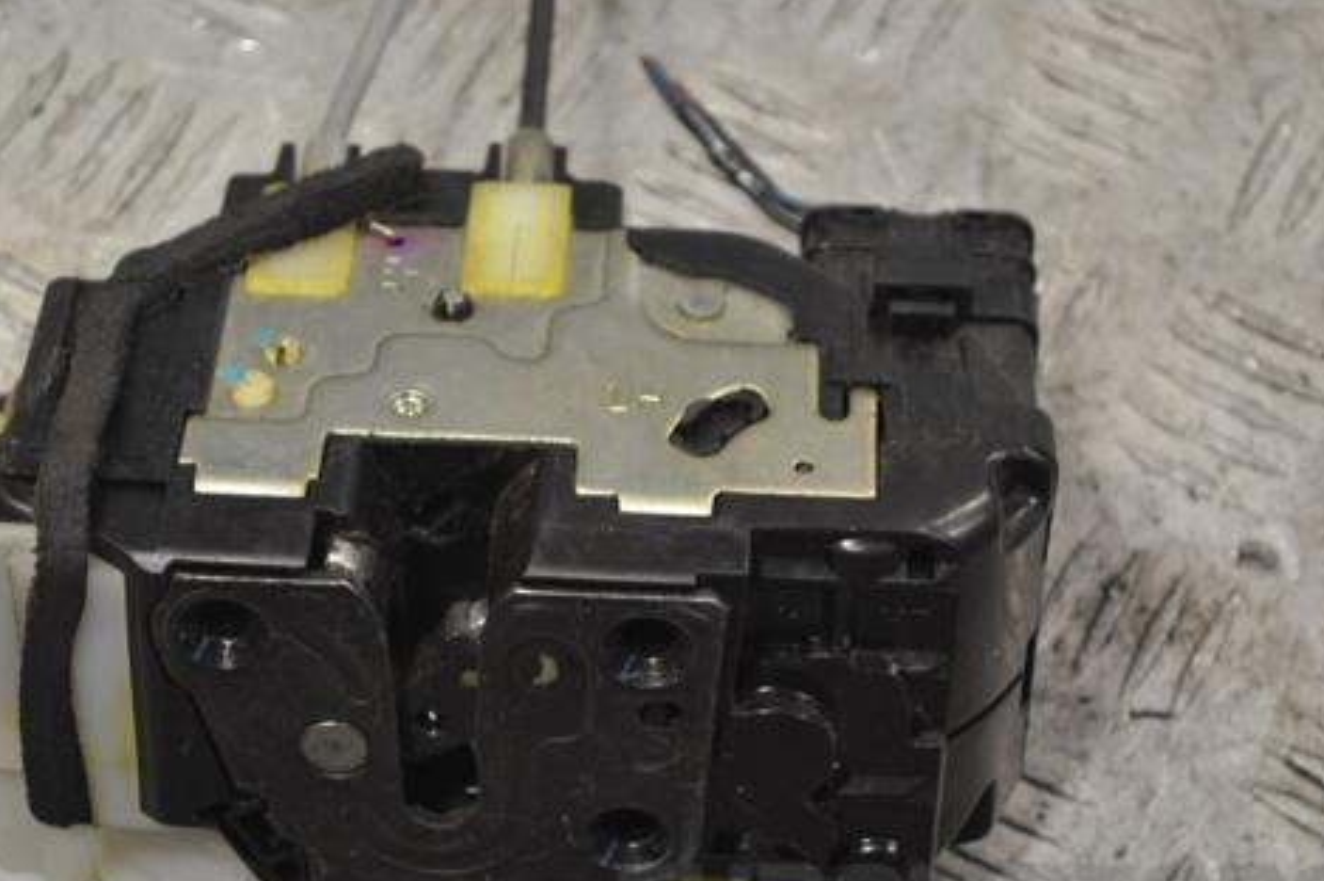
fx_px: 3882
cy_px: 531
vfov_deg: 12.9
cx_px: 565
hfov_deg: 19.3
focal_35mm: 106
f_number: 5.6
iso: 400
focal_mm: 55
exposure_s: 1/60
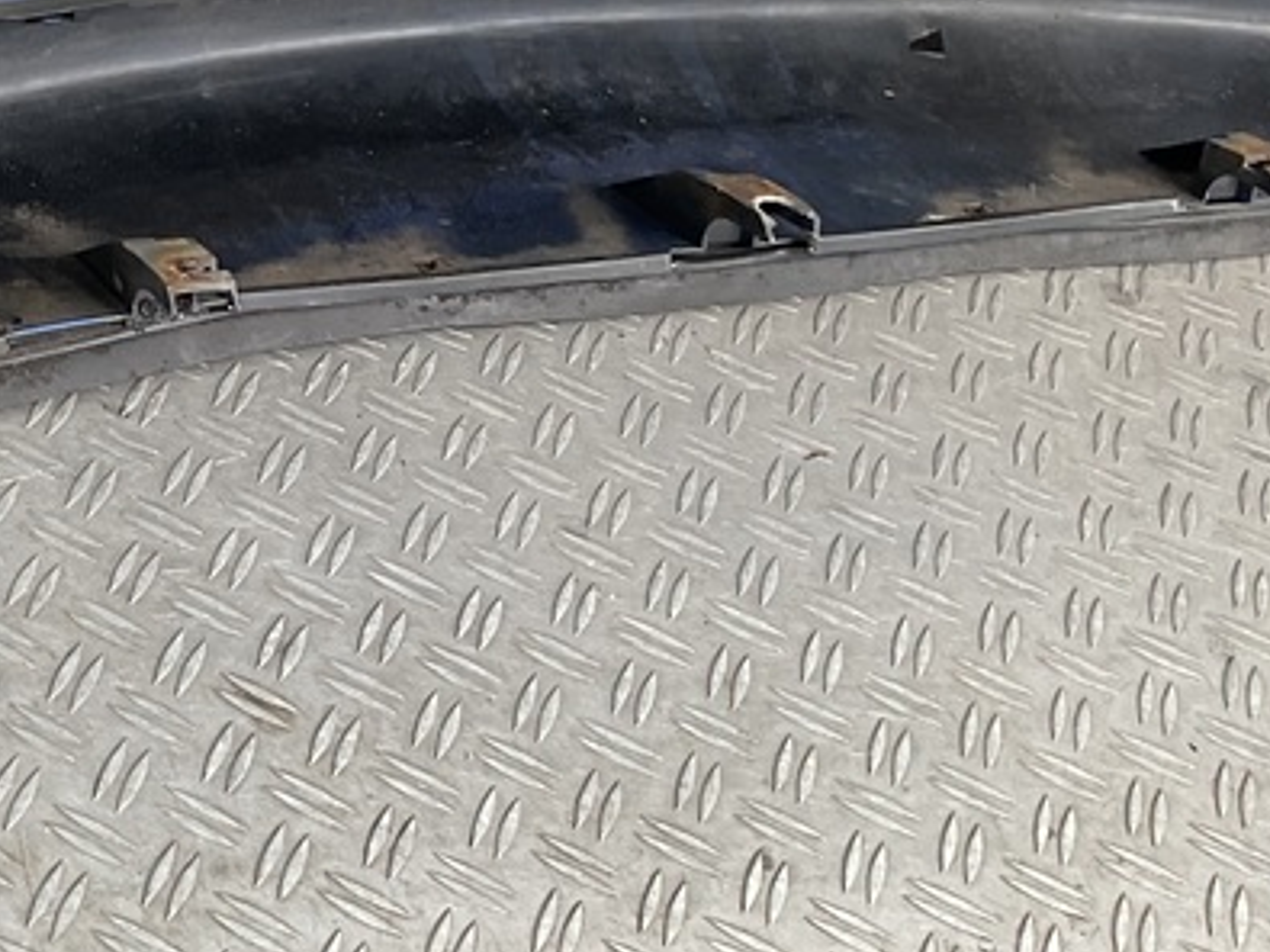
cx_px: -257
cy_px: -74
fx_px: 2714
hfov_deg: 24.0
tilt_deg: -34.4
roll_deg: -11.0
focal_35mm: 74
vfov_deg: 19.1
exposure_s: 1/120
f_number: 1.8
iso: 32
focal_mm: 3
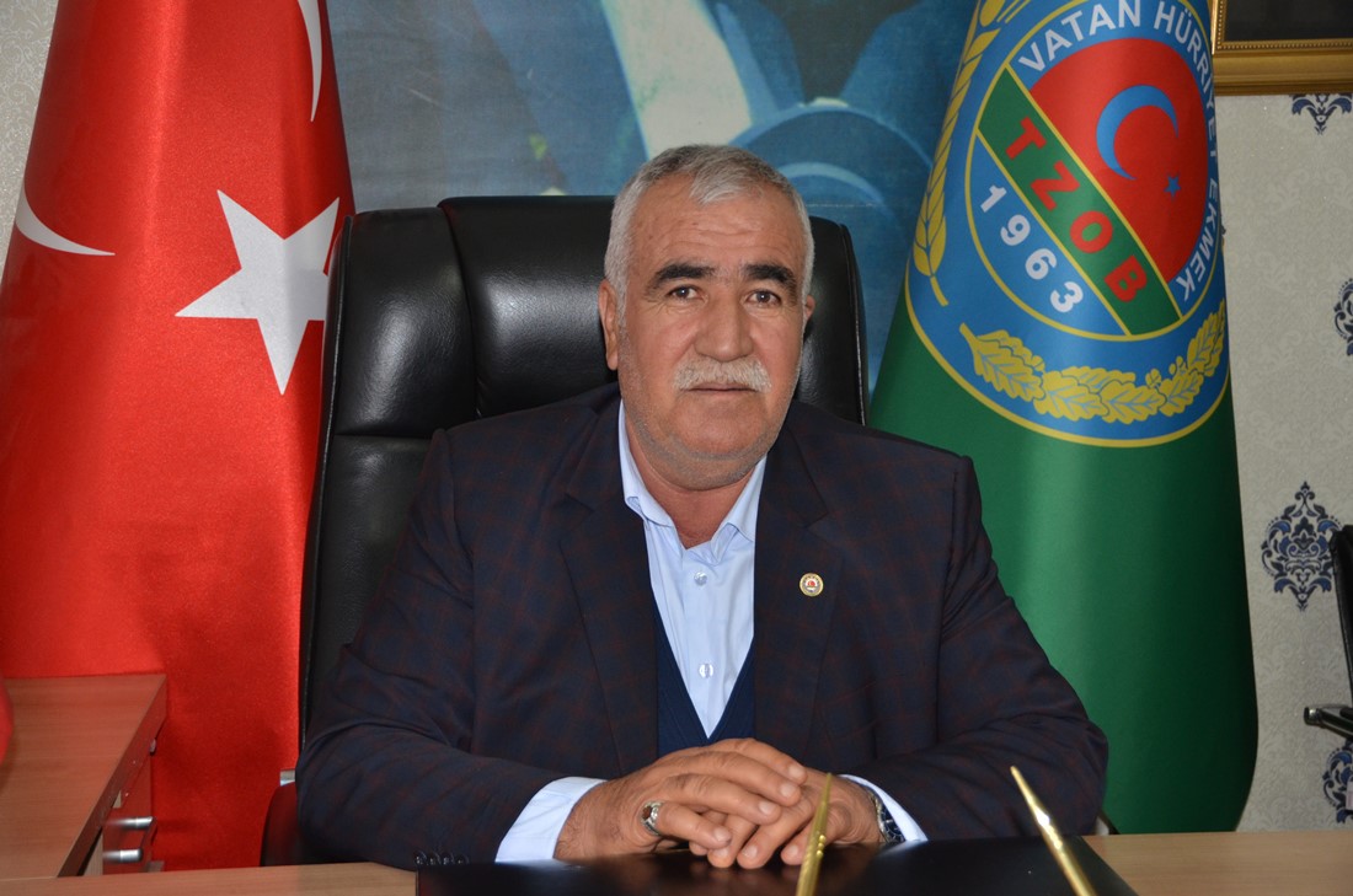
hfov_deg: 35.1
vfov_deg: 23.7
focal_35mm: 57
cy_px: 448
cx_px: 676
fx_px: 2138
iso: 800
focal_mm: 38
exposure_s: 1/60
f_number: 4.2
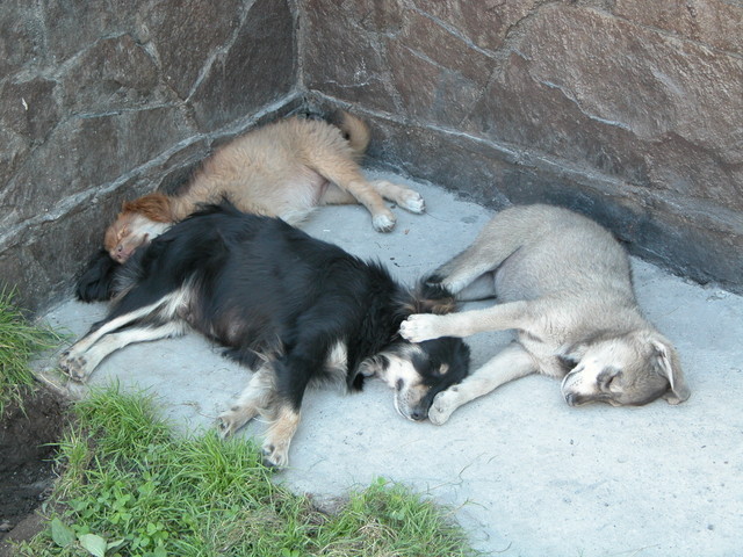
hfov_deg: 21.1
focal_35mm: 93
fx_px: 1996
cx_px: 372
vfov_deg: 15.9
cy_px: 278
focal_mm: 23.7
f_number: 3.6
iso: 100
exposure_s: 1/42
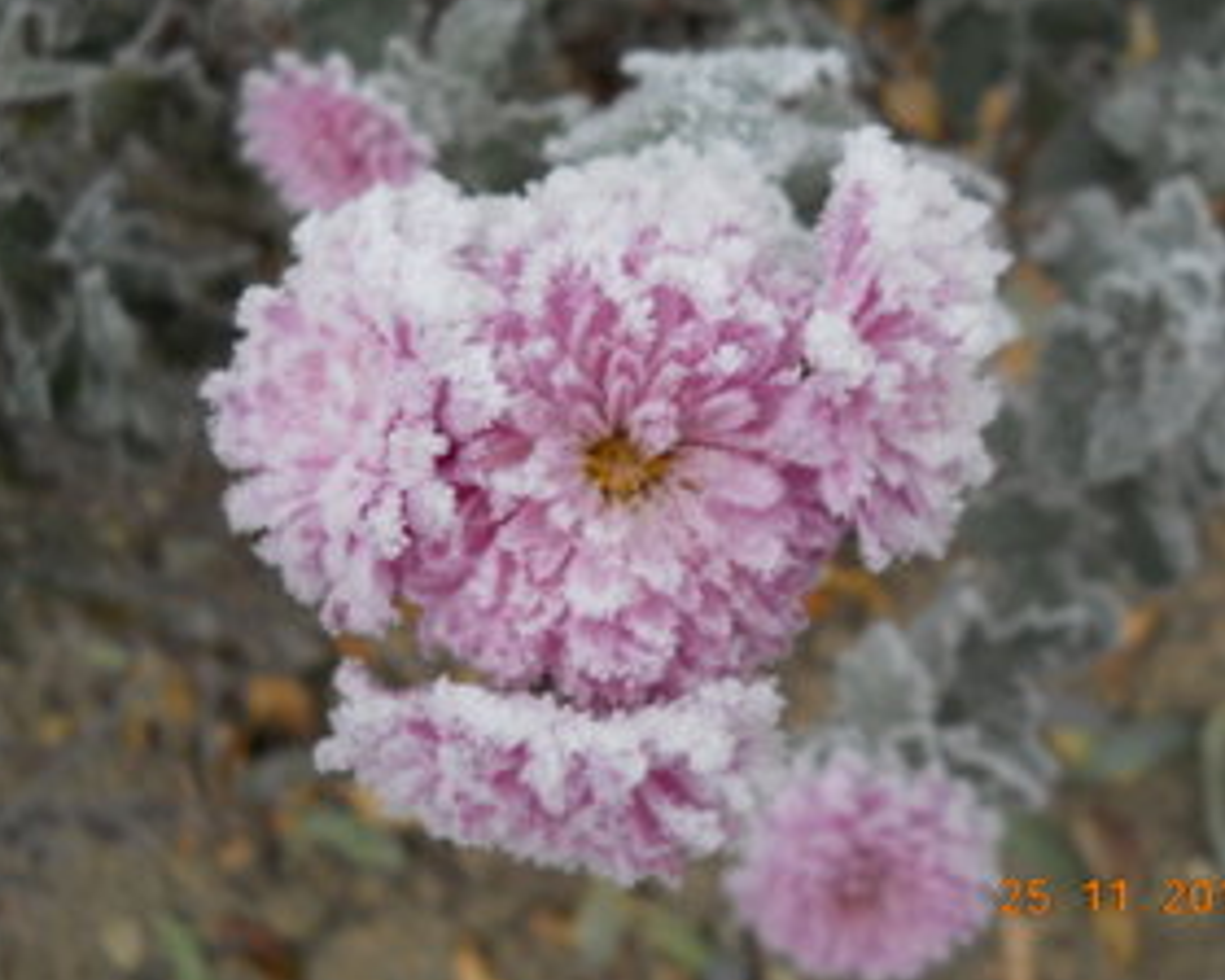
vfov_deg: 30.2
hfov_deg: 37.2
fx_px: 1813
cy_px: 435
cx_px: 735
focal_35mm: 50
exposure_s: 1/40
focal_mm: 6.72
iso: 80
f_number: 3.1
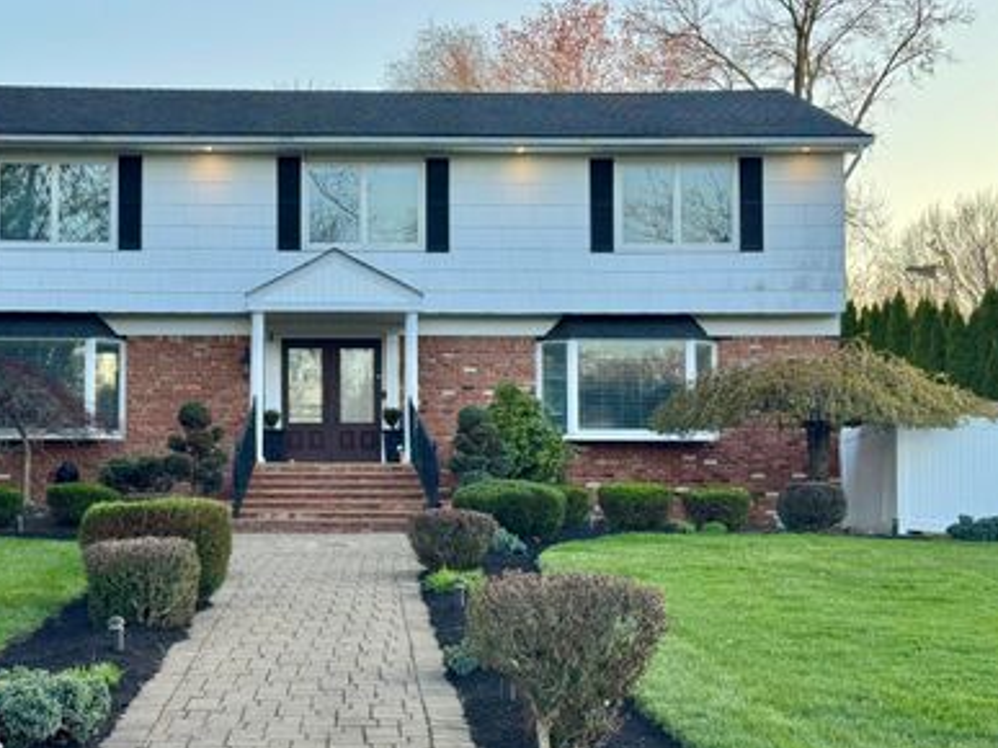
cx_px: 361
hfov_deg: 31.0
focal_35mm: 62
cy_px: 399
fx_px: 1787
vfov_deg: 23.6
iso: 64
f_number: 1.78
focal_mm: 6.76
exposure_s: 1/256
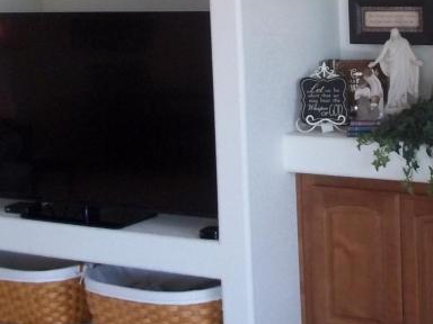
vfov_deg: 15.2
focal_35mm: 96
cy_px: 12
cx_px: 235
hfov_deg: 20.4
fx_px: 1201
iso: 160
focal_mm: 6.5
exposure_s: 1/30
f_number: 3.1
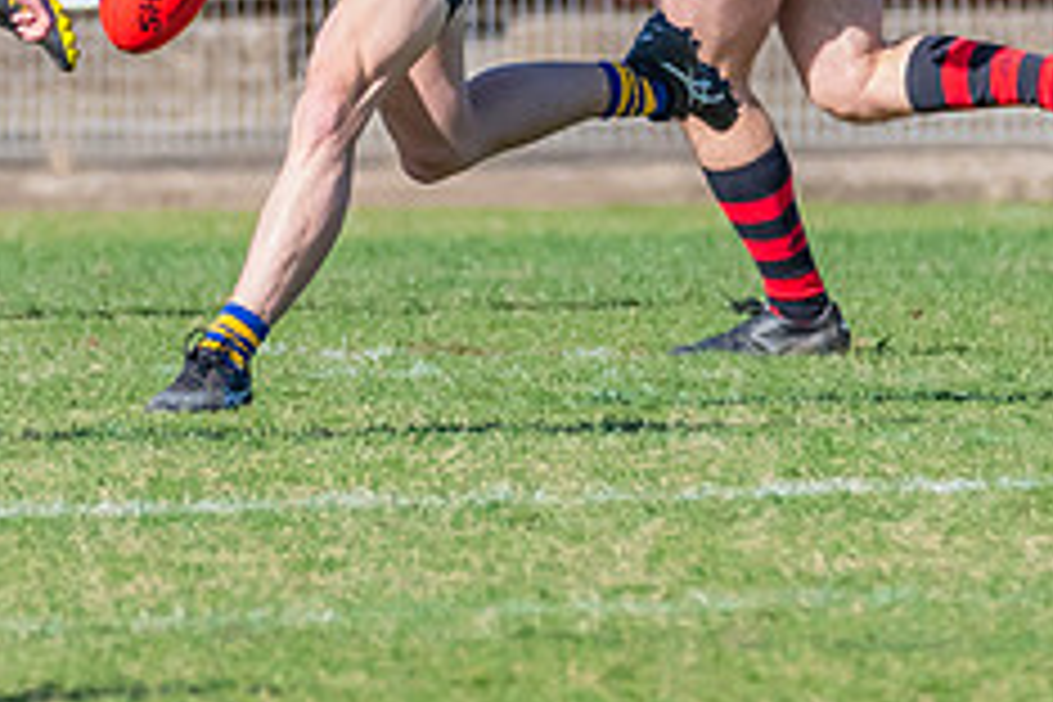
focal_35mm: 1711
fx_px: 50043
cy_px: -93
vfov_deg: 0.8
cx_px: 284
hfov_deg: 1.2
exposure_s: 1/1600
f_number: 8
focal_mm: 360
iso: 800
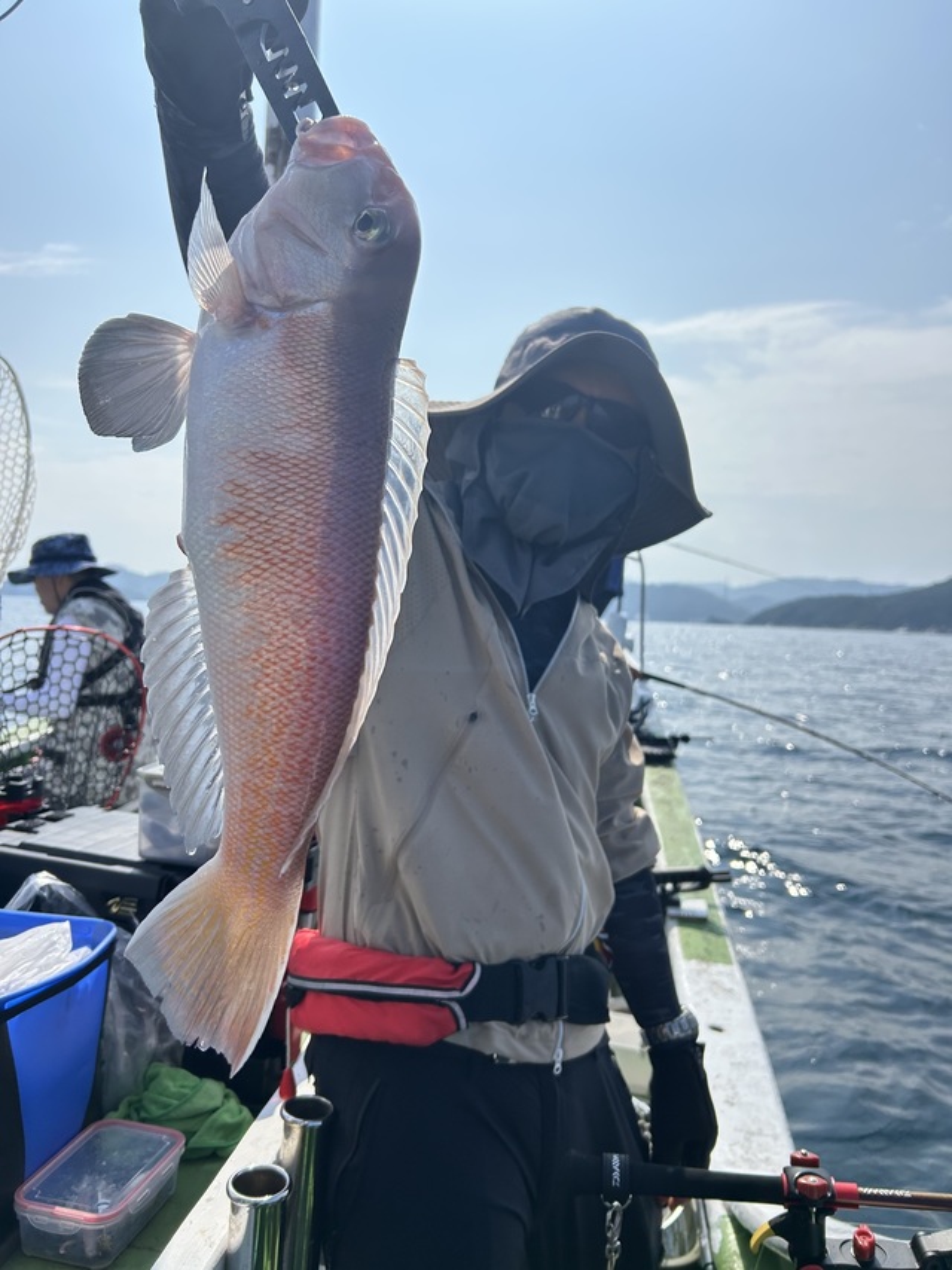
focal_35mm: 26
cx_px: 476
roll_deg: -1.4
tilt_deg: -3.4
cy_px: 635
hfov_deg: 53.0
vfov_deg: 67.3
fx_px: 954
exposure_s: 1/5319
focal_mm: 5.7
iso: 50
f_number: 1.5
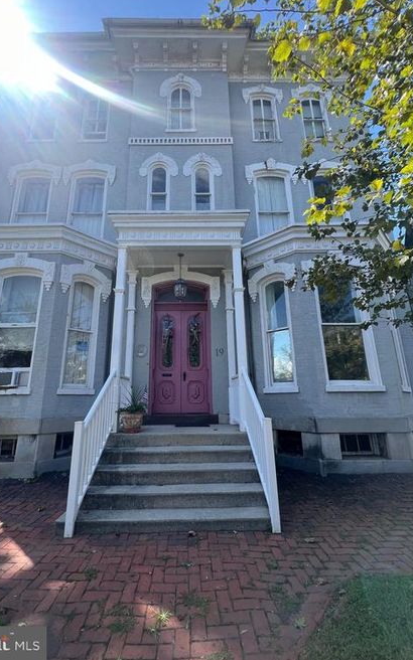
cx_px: 189
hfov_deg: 78.5
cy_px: 326
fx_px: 252
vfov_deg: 105.3
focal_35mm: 14
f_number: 1.8
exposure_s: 1/449
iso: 32
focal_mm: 1.57
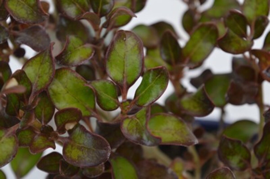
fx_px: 618
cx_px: 135
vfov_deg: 16.5
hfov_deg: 24.6
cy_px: 90
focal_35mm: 82
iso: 160
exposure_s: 1/125
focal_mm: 55
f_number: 5.6
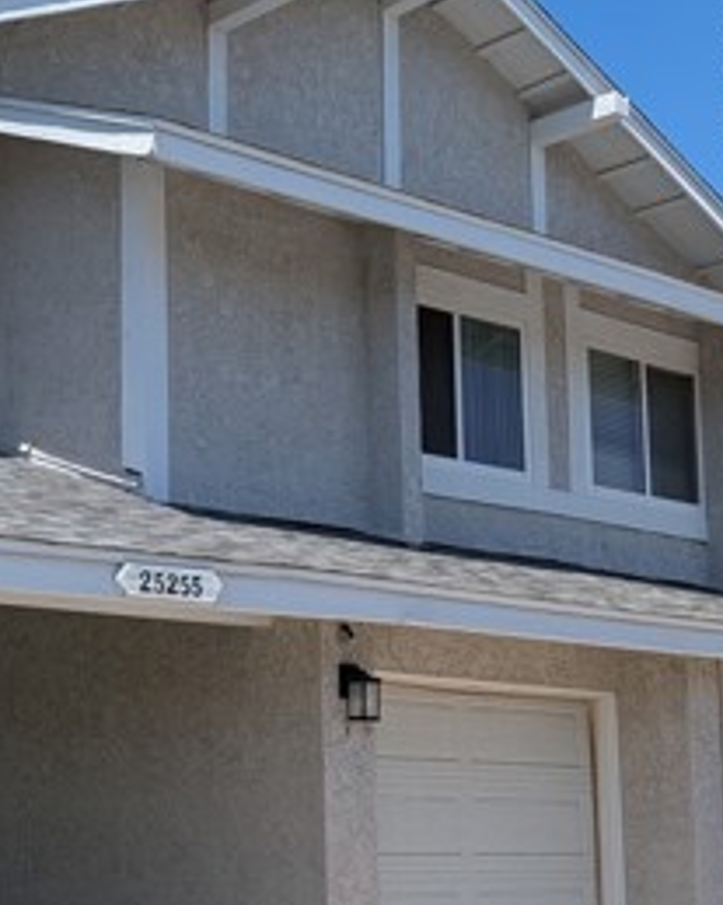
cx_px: -126
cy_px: 596
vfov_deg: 32.3
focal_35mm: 58
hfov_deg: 24.0
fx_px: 1552
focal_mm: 6.9
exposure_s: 1/1361
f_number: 1.68
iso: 19
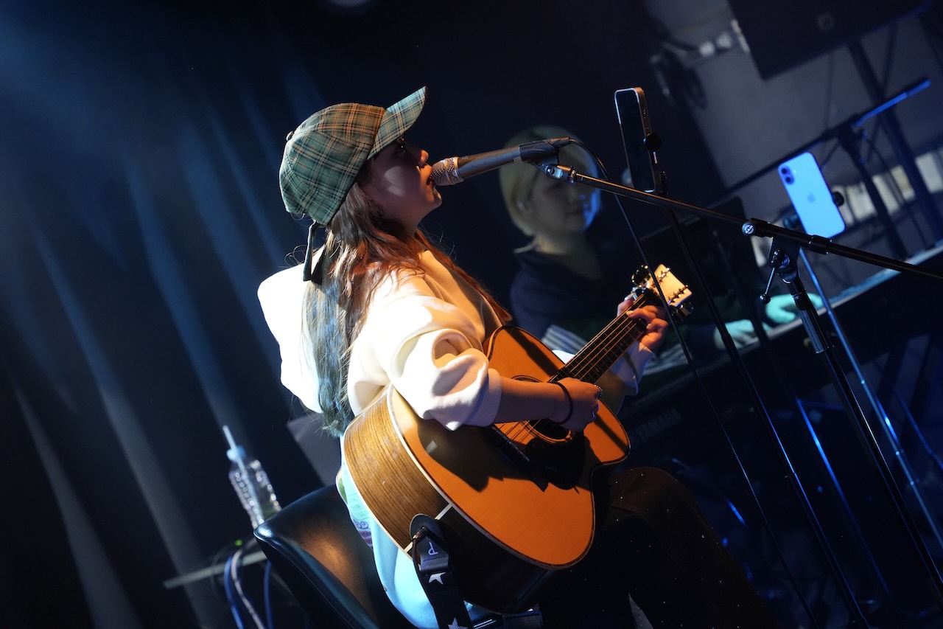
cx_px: 472
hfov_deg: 16.7
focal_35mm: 123
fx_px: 3221
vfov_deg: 11.1
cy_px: 314
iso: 6400
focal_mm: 123
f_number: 5
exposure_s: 1/160
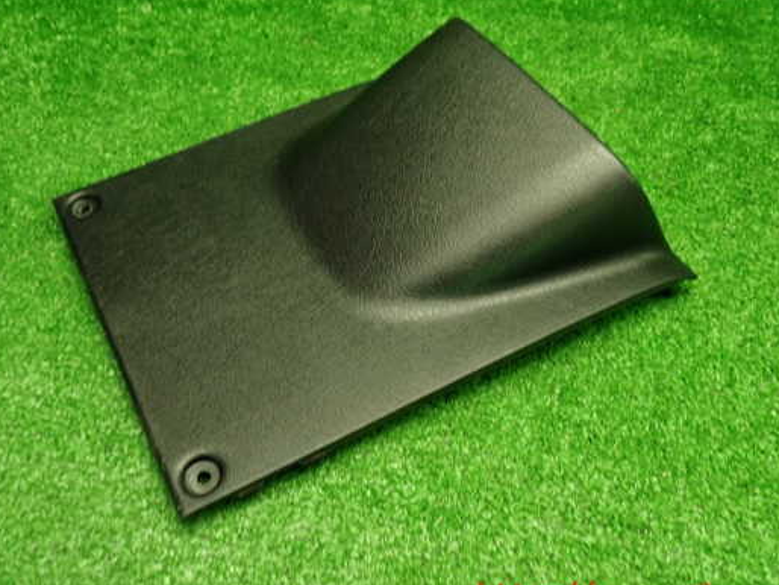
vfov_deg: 40.7
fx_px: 788
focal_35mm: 35
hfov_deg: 52.6
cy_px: 276
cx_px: 365
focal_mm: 5.4
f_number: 2.3
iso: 200
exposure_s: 1/30
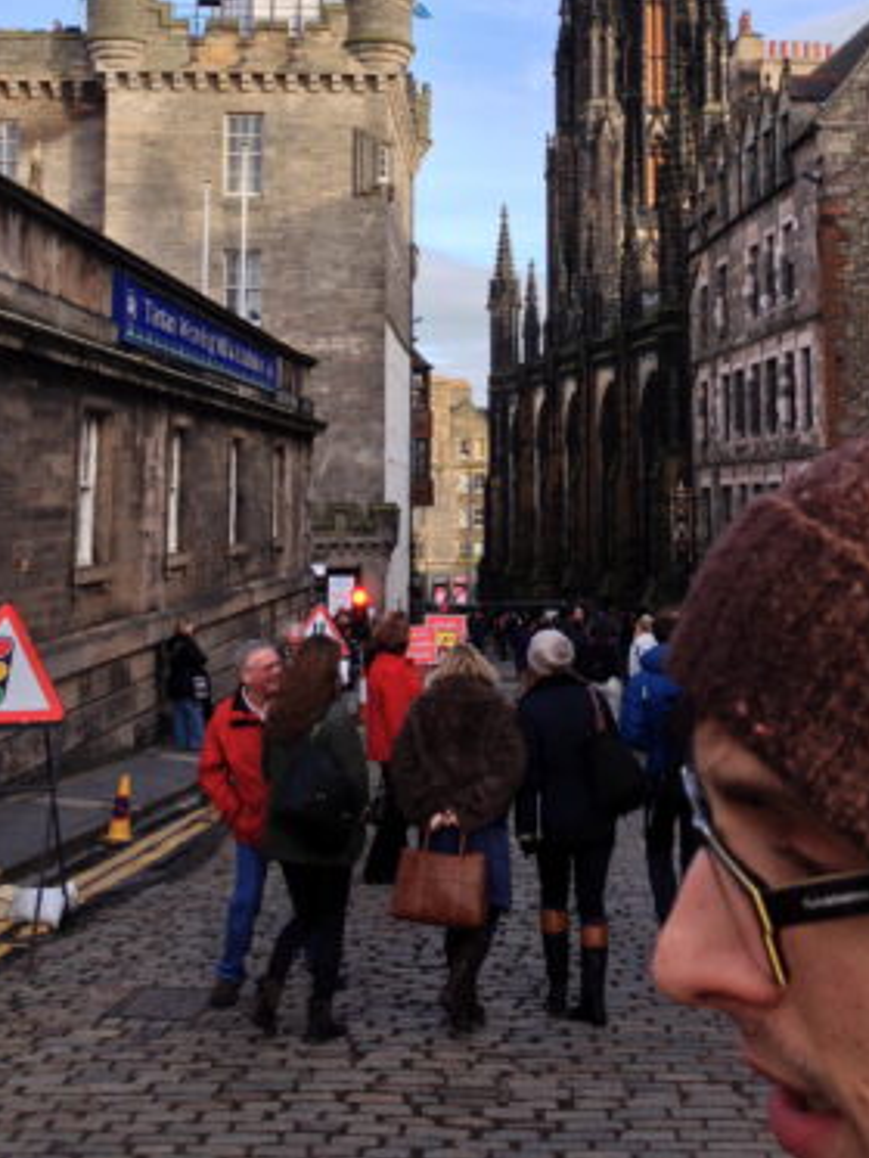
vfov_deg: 37.6
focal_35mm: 50
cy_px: 346
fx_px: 1673
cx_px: 484
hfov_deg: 29.1
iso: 50
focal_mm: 4.28
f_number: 2.4
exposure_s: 1/502
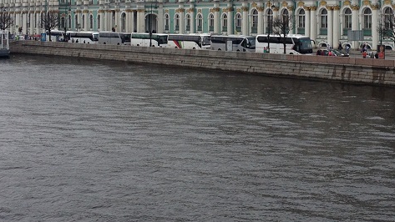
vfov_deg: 15.2
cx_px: 254
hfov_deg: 26.7
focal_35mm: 79
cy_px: 33
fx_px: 827
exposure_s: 1/246
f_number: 2.4
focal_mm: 4.28
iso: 50
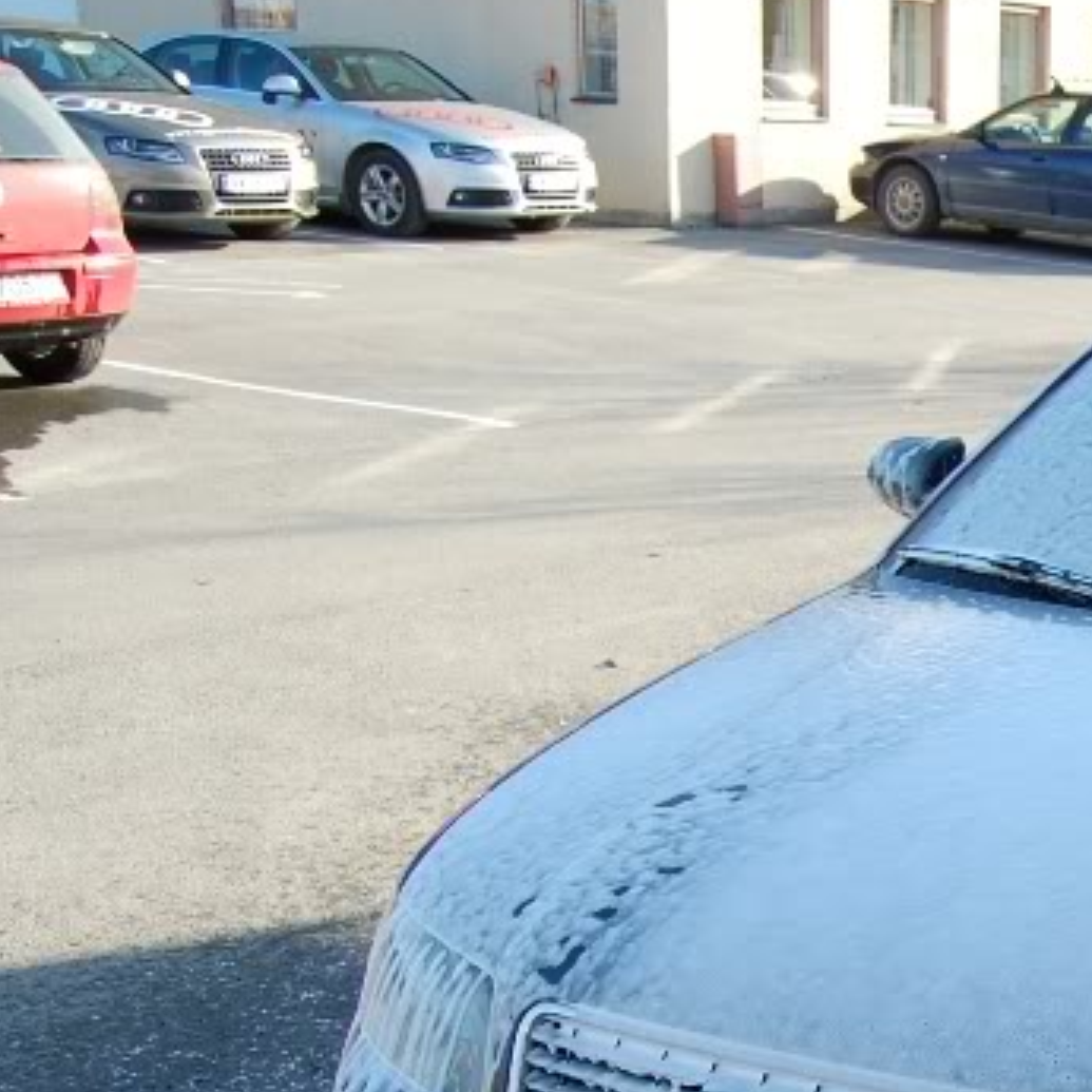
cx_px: 1456
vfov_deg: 24.6
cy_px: 983
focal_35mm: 68
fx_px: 2427
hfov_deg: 22.4
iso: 200
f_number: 6.3
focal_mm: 18
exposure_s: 1/160
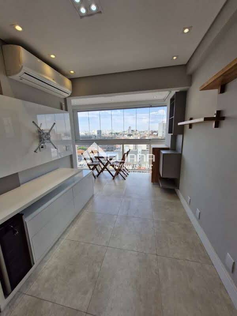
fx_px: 119
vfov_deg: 106.2
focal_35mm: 13
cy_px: 158
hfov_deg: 89.9
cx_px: 118
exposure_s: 1/402
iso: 50
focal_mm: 1.74
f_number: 2.2
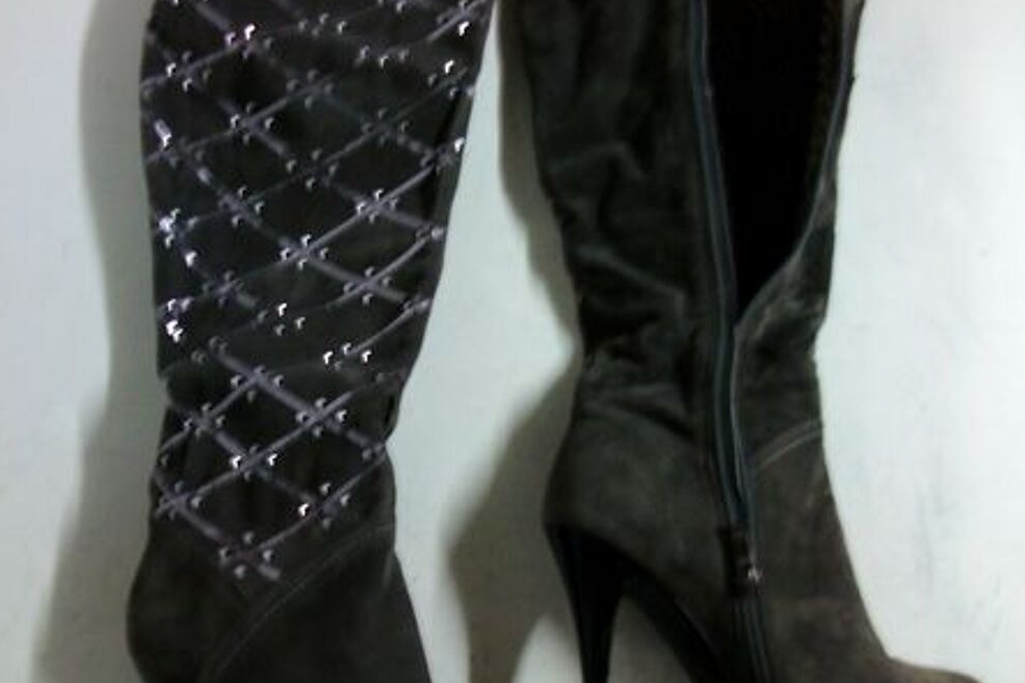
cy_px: 382
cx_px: 510
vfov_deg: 29.8
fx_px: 1281
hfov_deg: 43.6
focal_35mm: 45
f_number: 2.9
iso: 200
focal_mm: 5.7
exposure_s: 1/8
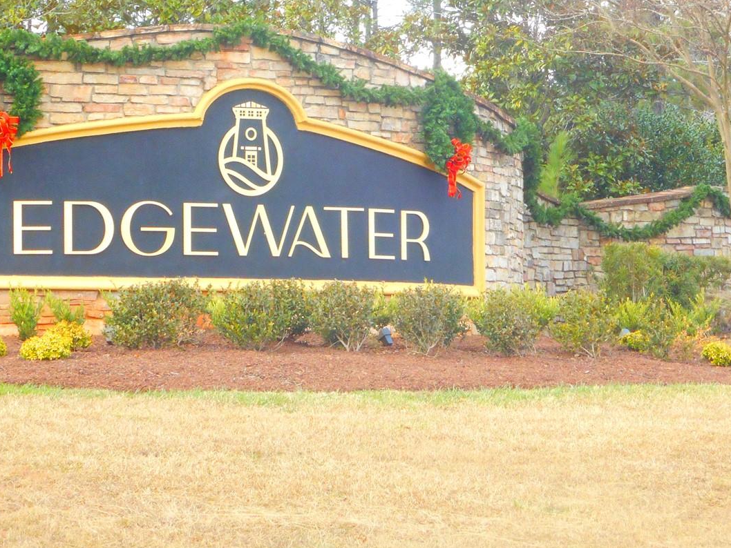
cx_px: 379
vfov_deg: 9.9
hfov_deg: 13.2
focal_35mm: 149
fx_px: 3147
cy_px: 109
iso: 220
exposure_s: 1/60
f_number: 5.5
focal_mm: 13.8
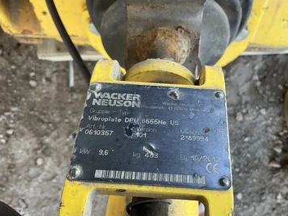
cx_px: 161
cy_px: 119
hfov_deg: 55.2
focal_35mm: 33
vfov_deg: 42.9
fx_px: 275
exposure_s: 1/122
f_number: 1.8
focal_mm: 3
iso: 64
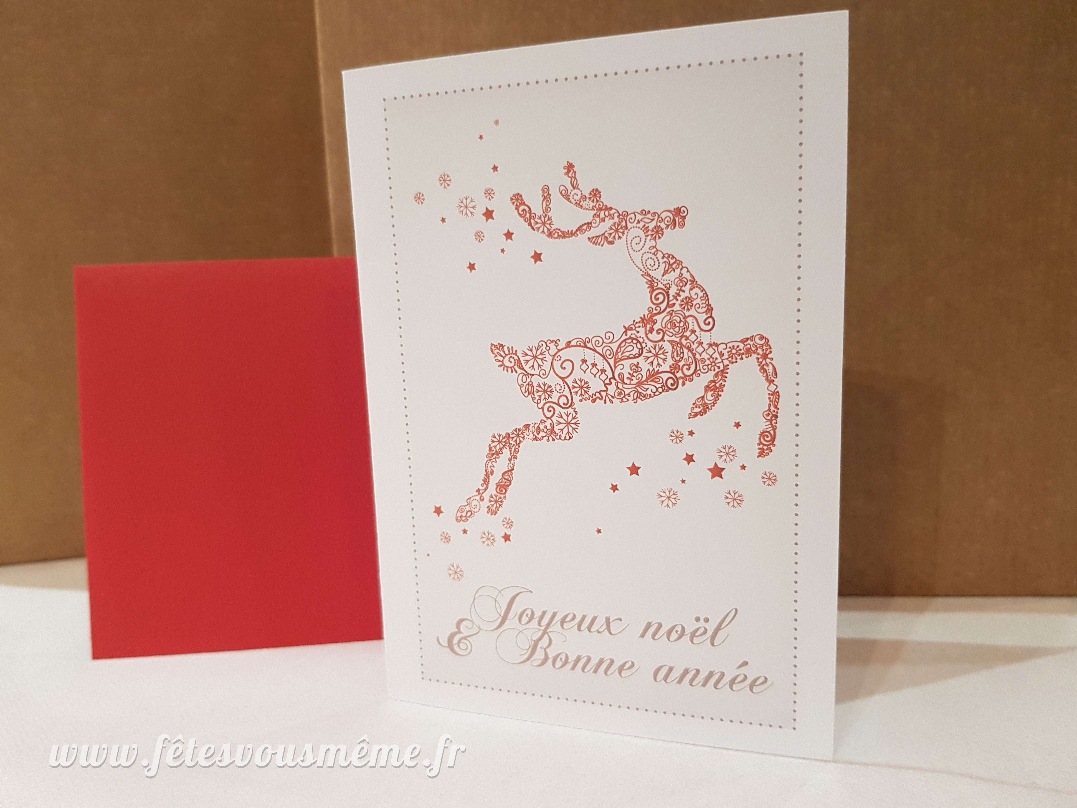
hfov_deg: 65.3
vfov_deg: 51.3
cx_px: 537
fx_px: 840
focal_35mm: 27
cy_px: 396
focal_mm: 4.3
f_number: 1.7
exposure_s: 1/33
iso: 200
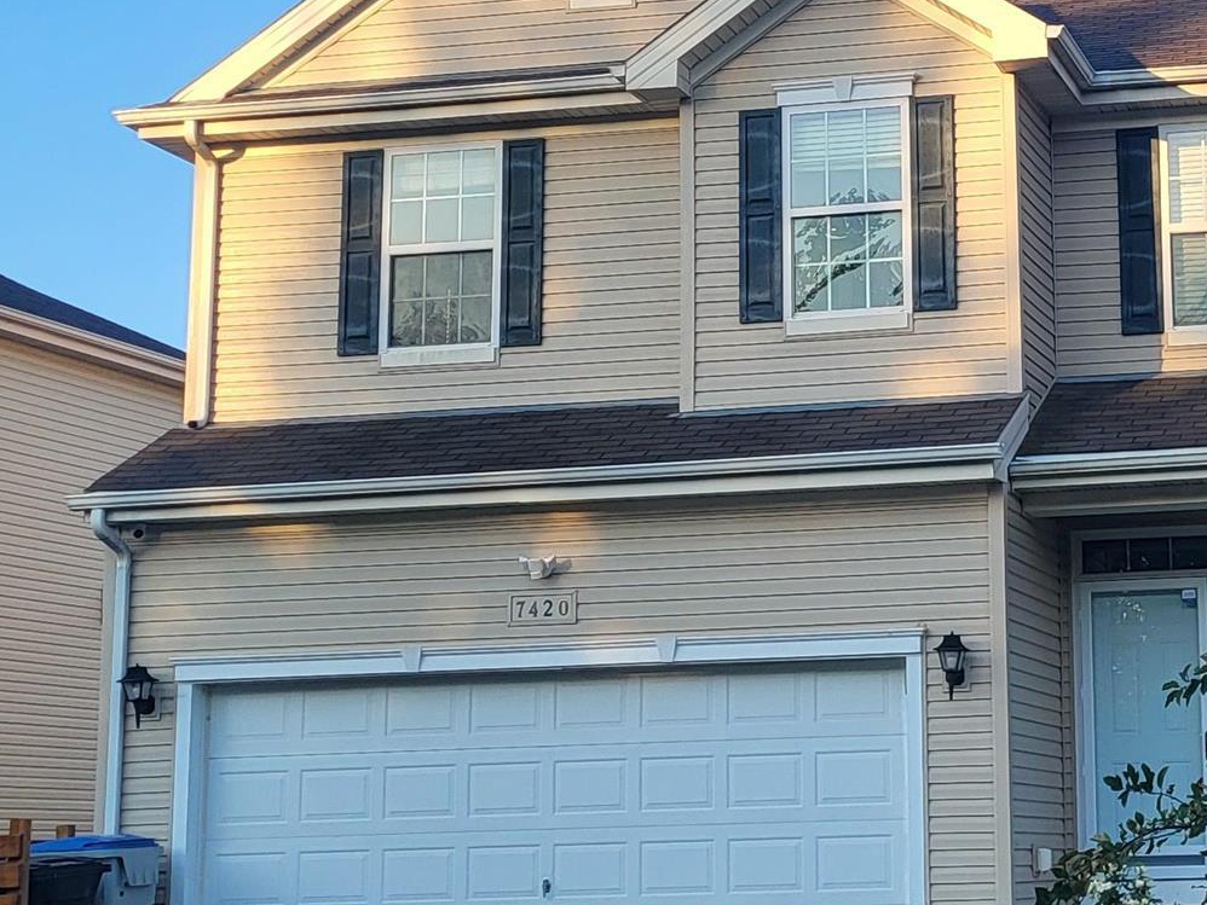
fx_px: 2790
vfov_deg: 18.4
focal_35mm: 80
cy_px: 325
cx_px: 1103
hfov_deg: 23.7
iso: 40
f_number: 1.8
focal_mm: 5.4
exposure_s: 1/740
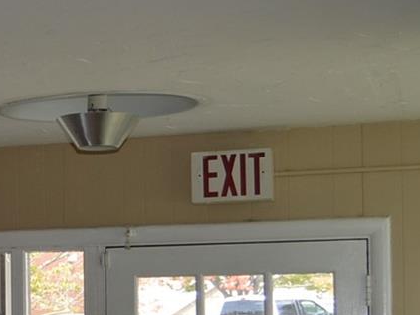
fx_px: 1528
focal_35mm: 126
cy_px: 358
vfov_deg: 11.6
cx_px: -346
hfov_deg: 13.9
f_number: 4
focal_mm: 18
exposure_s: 1/125
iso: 140
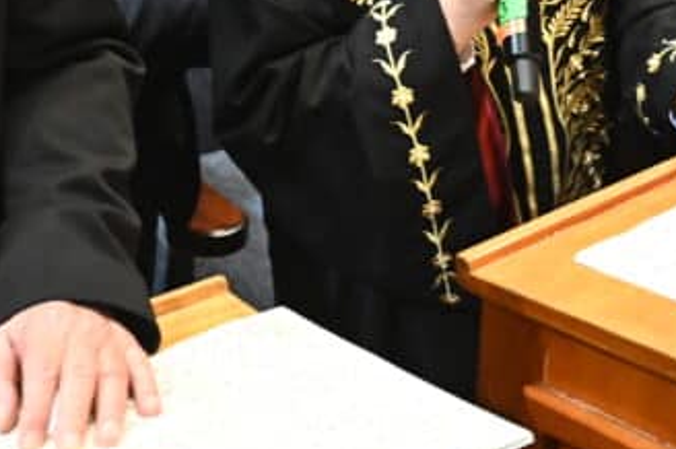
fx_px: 1407
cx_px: 505
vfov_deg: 16.5
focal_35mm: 75
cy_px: -235
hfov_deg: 26.7
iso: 3200
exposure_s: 1/125
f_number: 4
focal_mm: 24
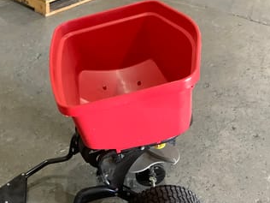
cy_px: 145
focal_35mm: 49
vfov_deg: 29.3
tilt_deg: -39.6
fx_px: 382
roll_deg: -2.9
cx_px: 104
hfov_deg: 38.7
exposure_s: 1/50
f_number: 2.4
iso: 320
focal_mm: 3.3
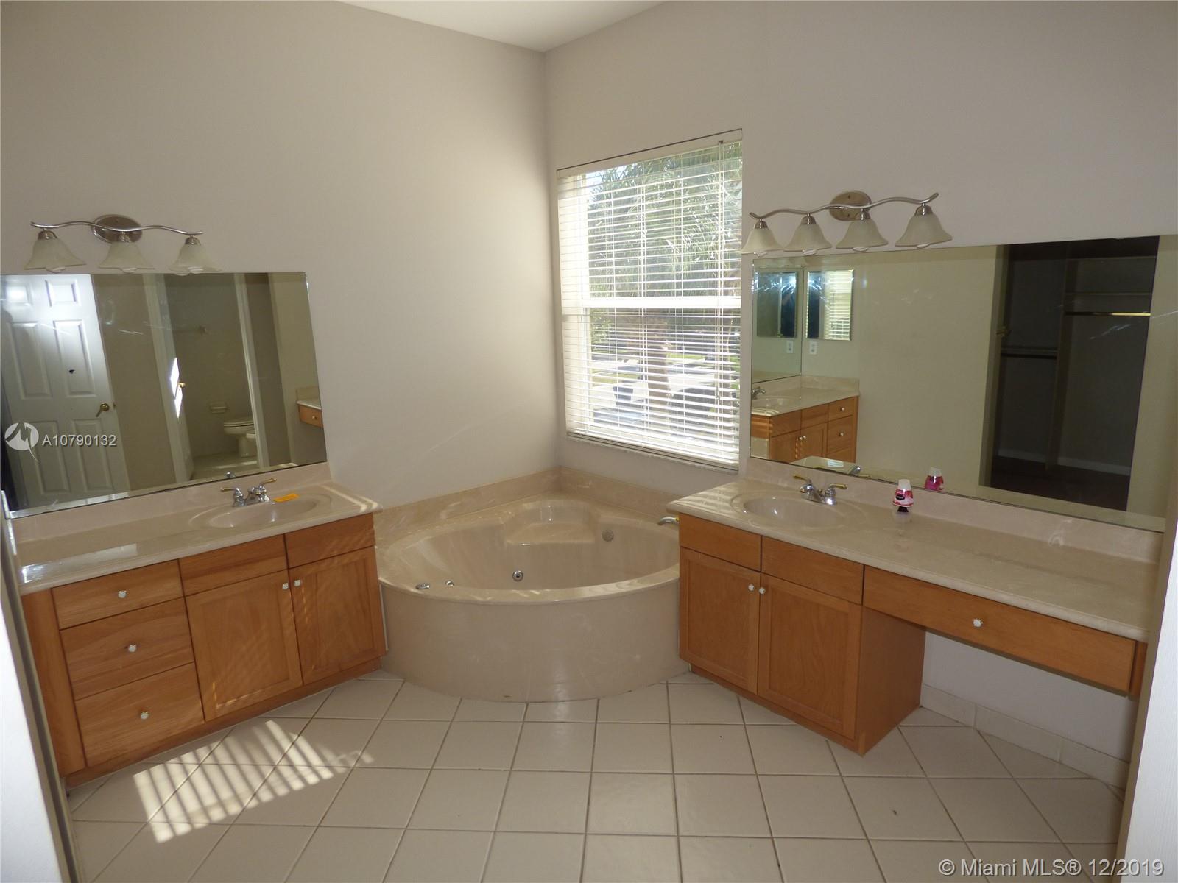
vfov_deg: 66.0
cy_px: 442
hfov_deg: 81.7
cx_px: 589
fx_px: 681
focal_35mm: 20
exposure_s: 1/400
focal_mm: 3.58
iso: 100
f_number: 2.8
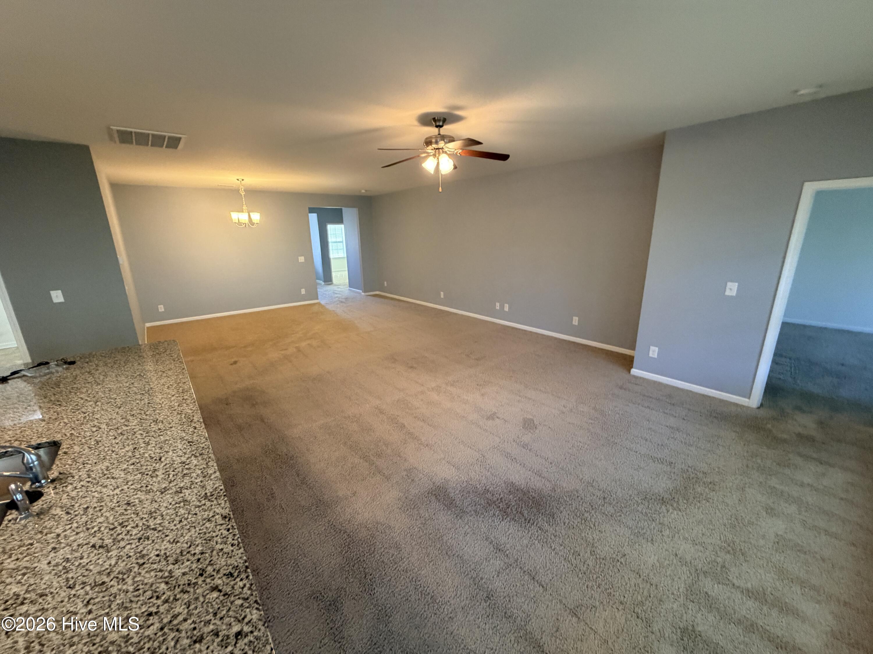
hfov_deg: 102.1
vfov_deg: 85.7
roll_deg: +2.3
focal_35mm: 14
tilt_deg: -14.3
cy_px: 327
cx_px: 436
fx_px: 353
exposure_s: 1/60
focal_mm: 2.22
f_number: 2.2
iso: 320
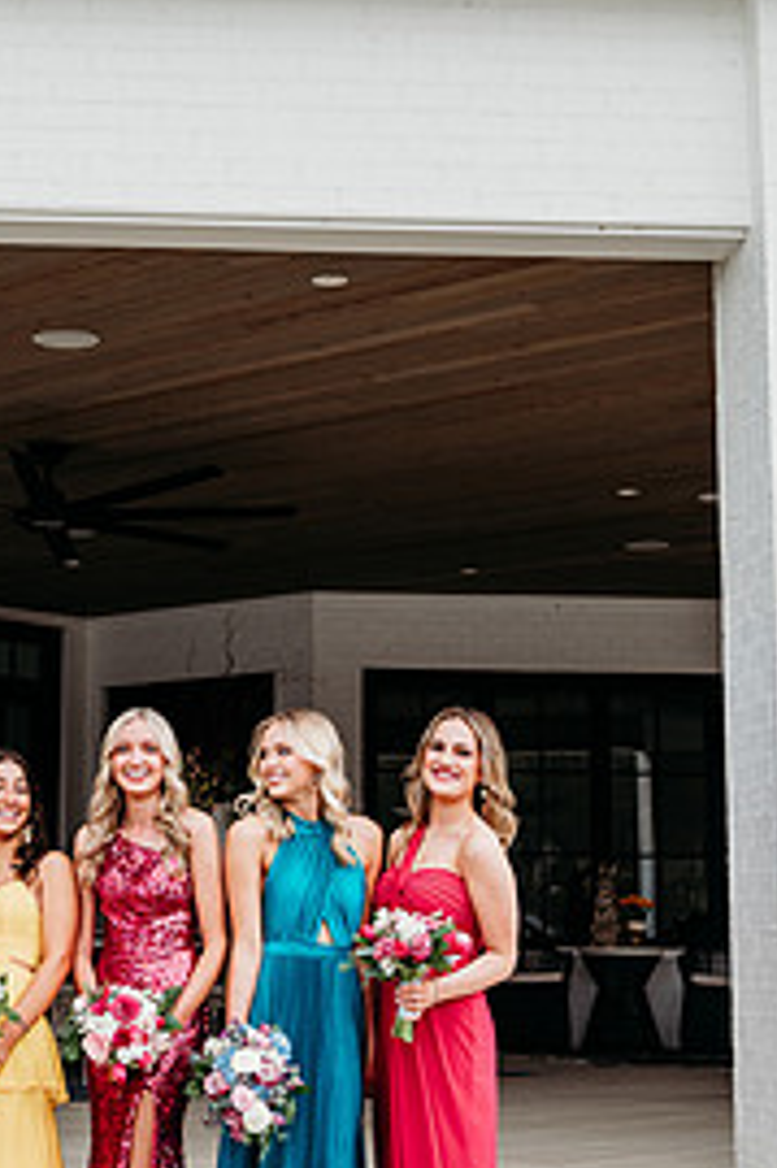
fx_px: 2172
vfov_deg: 30.1
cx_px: 174
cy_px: 573
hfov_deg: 20.1
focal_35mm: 67
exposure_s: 1/320
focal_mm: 40
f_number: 4
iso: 250
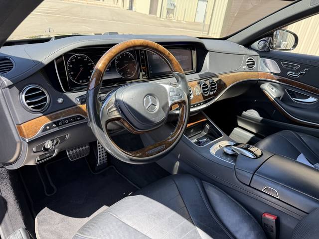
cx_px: 160
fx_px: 221
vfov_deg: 56.8
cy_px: 120
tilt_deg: -23.9
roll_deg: -8.0
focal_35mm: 24
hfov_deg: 71.6
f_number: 1.78
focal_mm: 6.76
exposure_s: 1/391
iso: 80
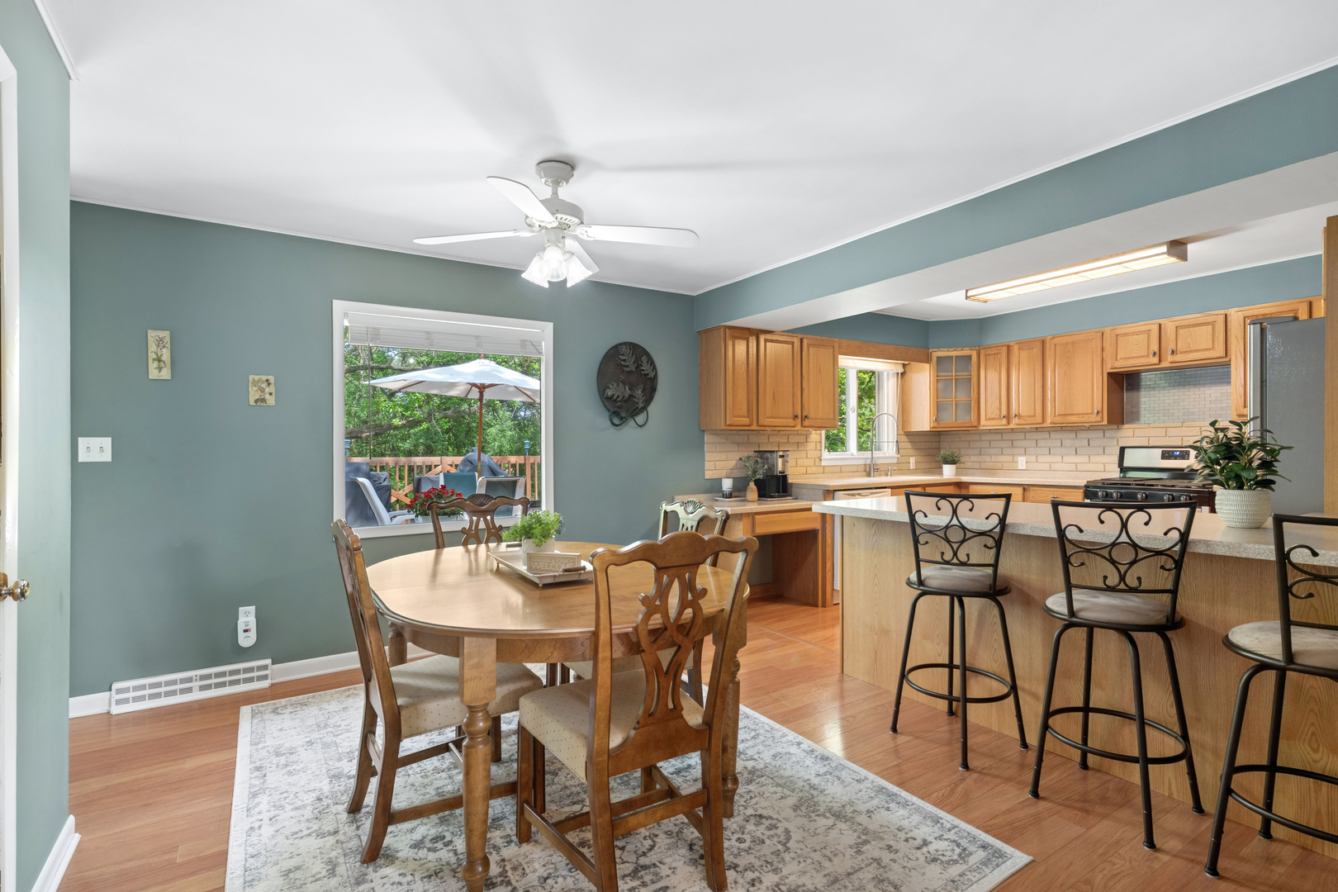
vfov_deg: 70.4
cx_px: 669
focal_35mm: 17
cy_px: 446
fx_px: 632
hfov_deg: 93.3
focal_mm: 17
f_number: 8
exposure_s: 1/8
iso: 200
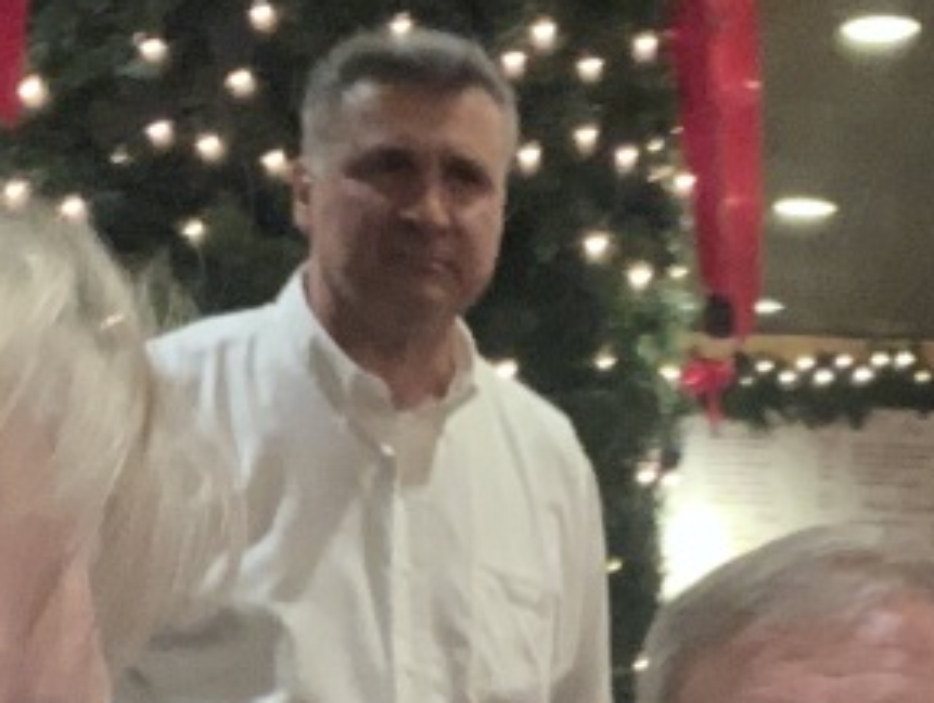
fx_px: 3080
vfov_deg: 12.9
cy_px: 693
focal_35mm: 114
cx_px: 537
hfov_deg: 17.2
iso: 500
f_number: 2.2
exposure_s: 1/30
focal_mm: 2.87
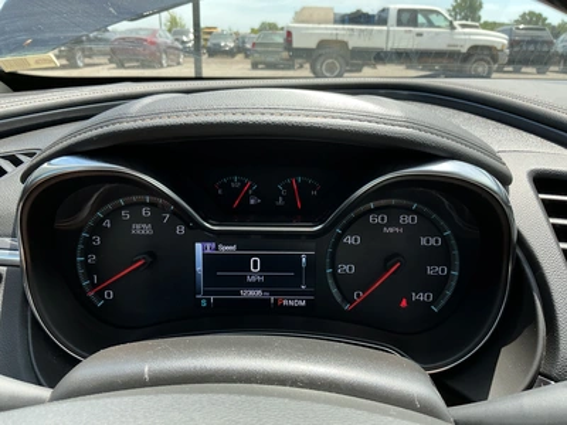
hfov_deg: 63.4
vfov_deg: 49.7
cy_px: 212
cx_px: 284
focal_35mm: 28
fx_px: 459
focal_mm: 3
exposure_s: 1/239
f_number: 1.8
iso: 20
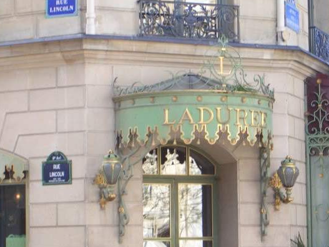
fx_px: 1349
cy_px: 134
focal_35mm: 142
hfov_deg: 13.9
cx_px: 184
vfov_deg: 10.4
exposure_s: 1/125
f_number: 4.9
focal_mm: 24
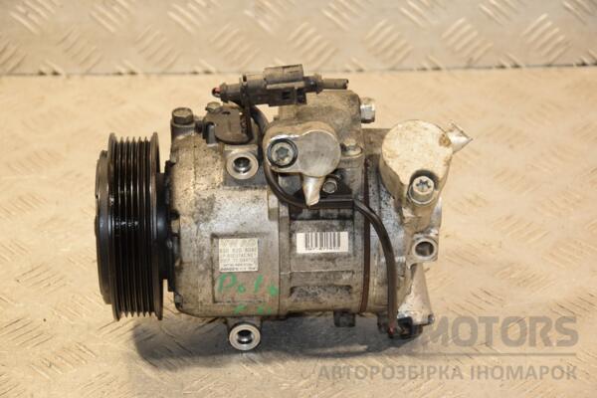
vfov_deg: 13.0
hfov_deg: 19.5
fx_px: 1741
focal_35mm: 105
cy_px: 199
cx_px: 298
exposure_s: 1/125
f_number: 5.3
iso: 800
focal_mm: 70
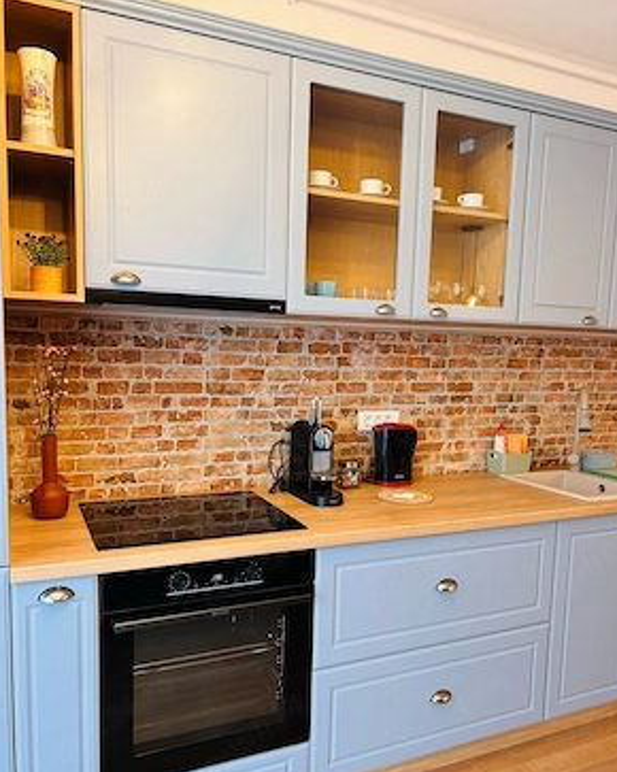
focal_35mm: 28
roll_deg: -1.1
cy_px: 419
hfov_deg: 51.5
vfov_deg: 62.1
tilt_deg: -6.4
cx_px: 313
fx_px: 640
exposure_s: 1/50
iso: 80
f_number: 1.5
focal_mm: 5.7
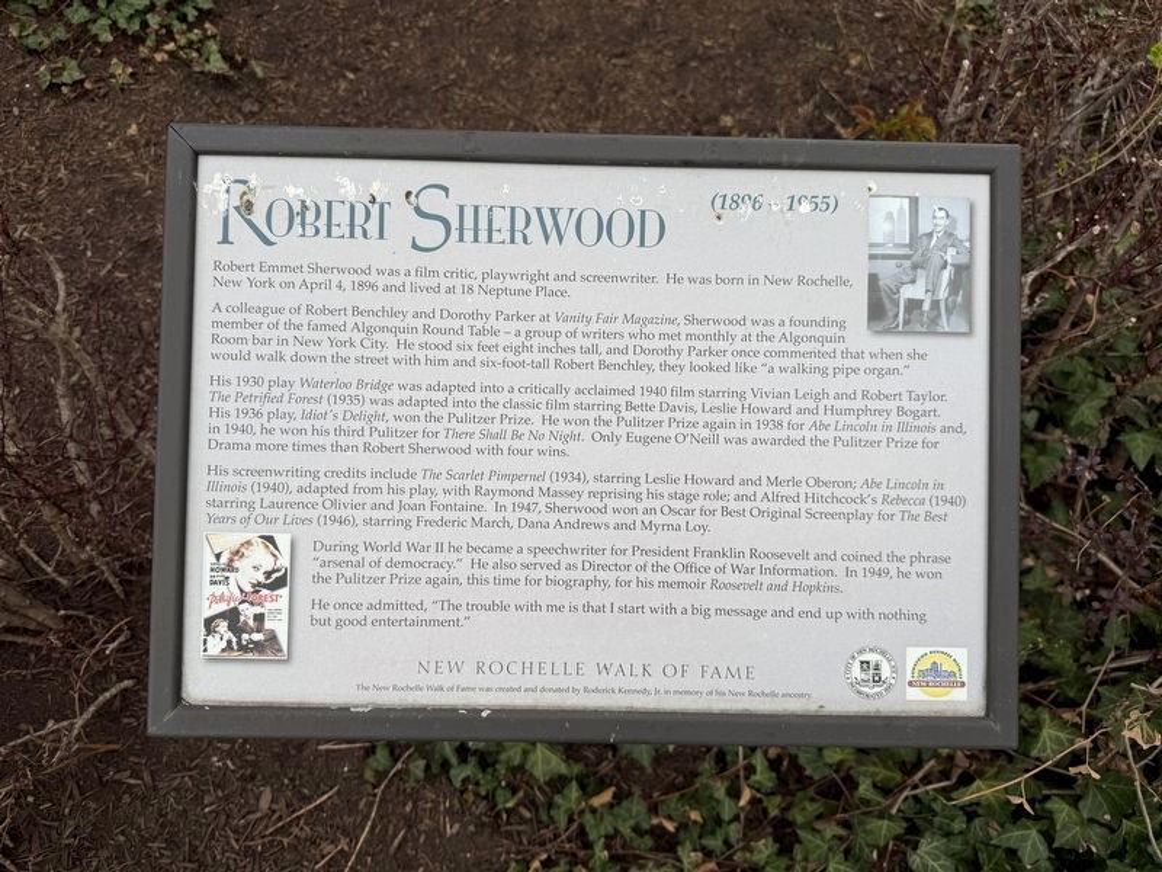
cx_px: 581
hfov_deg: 71.6
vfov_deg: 56.8
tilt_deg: -58.8
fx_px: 806
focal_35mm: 24
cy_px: 436
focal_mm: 6.76
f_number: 1.78
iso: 80
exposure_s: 1/303
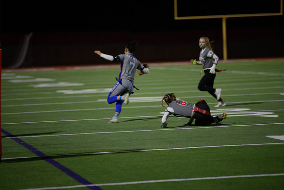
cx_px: 142
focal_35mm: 200
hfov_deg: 10.3
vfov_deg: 6.9
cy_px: 95
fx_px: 1578
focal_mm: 200
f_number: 2.8
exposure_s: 1/200
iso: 560
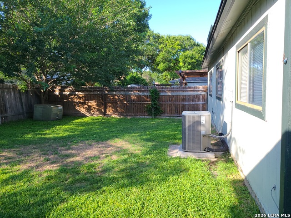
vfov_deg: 53.1
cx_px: 146
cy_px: 109
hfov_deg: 67.3
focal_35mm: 26
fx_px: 219
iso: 40
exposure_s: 1/483
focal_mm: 5.4
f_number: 1.8
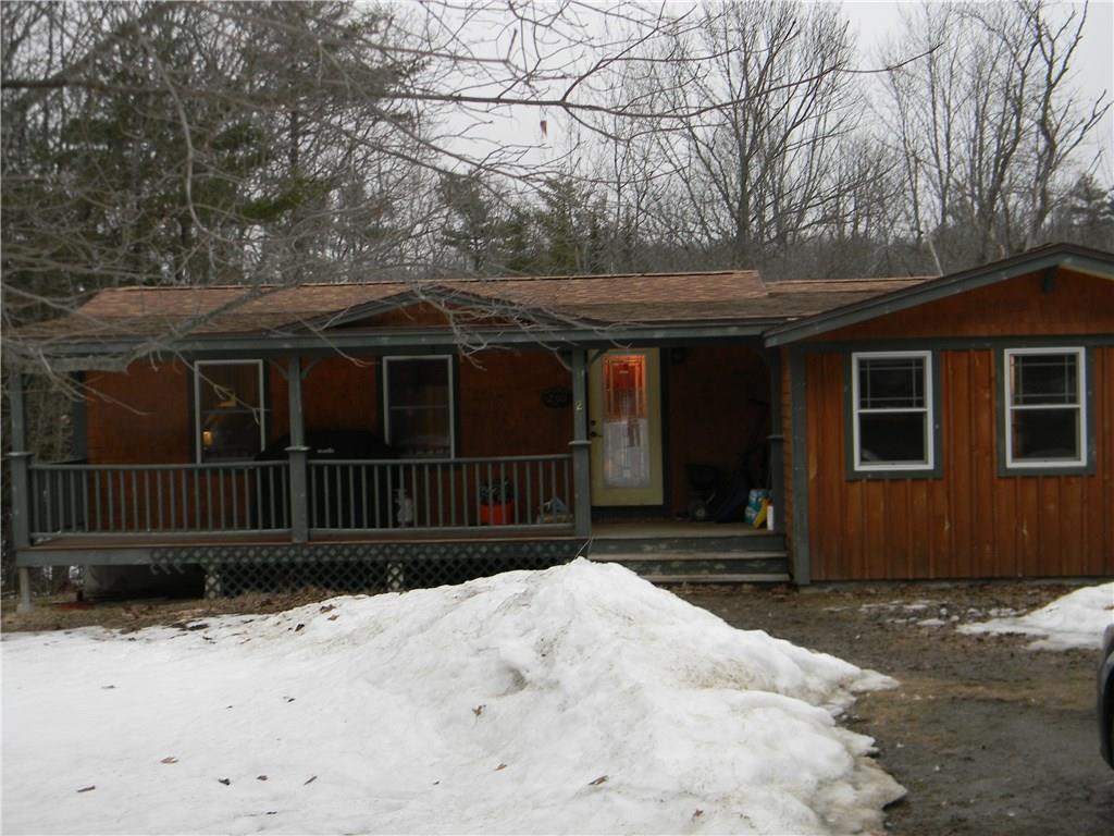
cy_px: 418
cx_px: 557
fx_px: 1513
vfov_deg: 30.9
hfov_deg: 40.4
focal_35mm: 47
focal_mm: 8.6
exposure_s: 1/30
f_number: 3.9
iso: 96
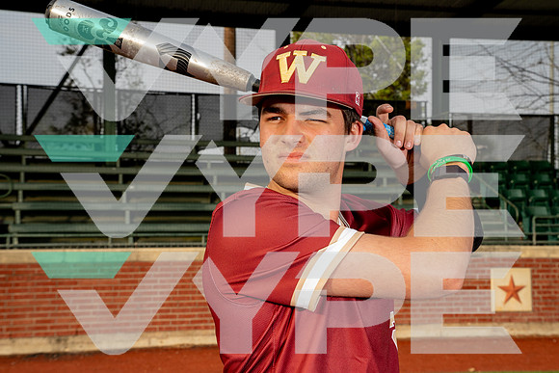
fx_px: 870
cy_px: 186
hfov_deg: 35.6
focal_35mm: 56
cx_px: 280
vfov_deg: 24.2
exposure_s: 1/250
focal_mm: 56
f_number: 11
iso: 250
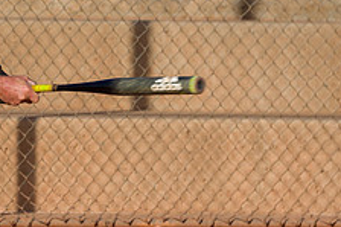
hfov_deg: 2.1
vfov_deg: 1.4
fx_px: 9181
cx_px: -46
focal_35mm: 970
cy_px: 104
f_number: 11
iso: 500
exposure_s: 1/800
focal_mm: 340
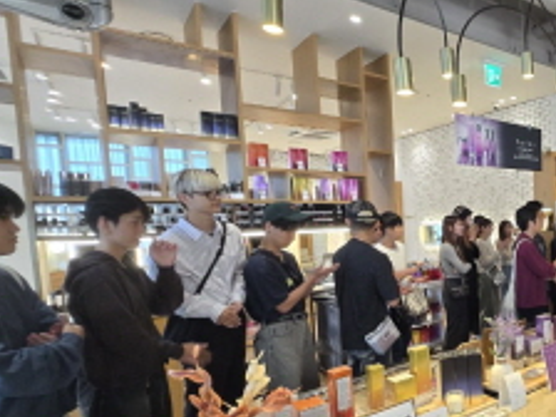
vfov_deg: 52.6
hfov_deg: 56.5
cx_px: 516
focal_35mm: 26
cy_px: 256
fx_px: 418
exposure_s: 1/60.2
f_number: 2.2
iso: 160
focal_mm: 1.7
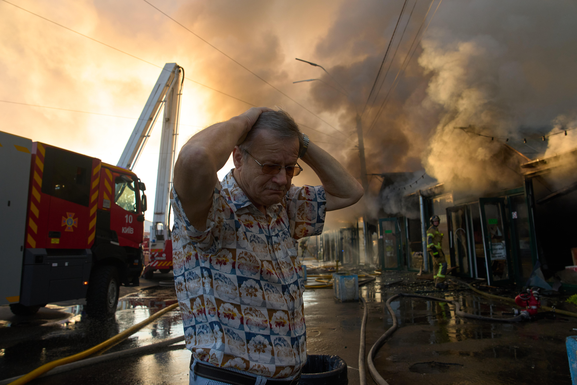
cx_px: 288
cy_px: 192
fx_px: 385
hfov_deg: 73.7
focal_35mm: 24
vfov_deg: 53.1
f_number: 5.6
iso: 1000
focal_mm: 24
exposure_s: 1/500
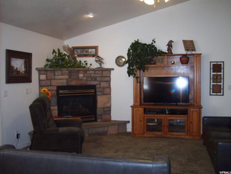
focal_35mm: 35
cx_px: 116
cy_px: 87
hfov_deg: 52.6
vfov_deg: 40.7
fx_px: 234
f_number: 2.8
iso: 120
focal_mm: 5.8
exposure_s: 1/45
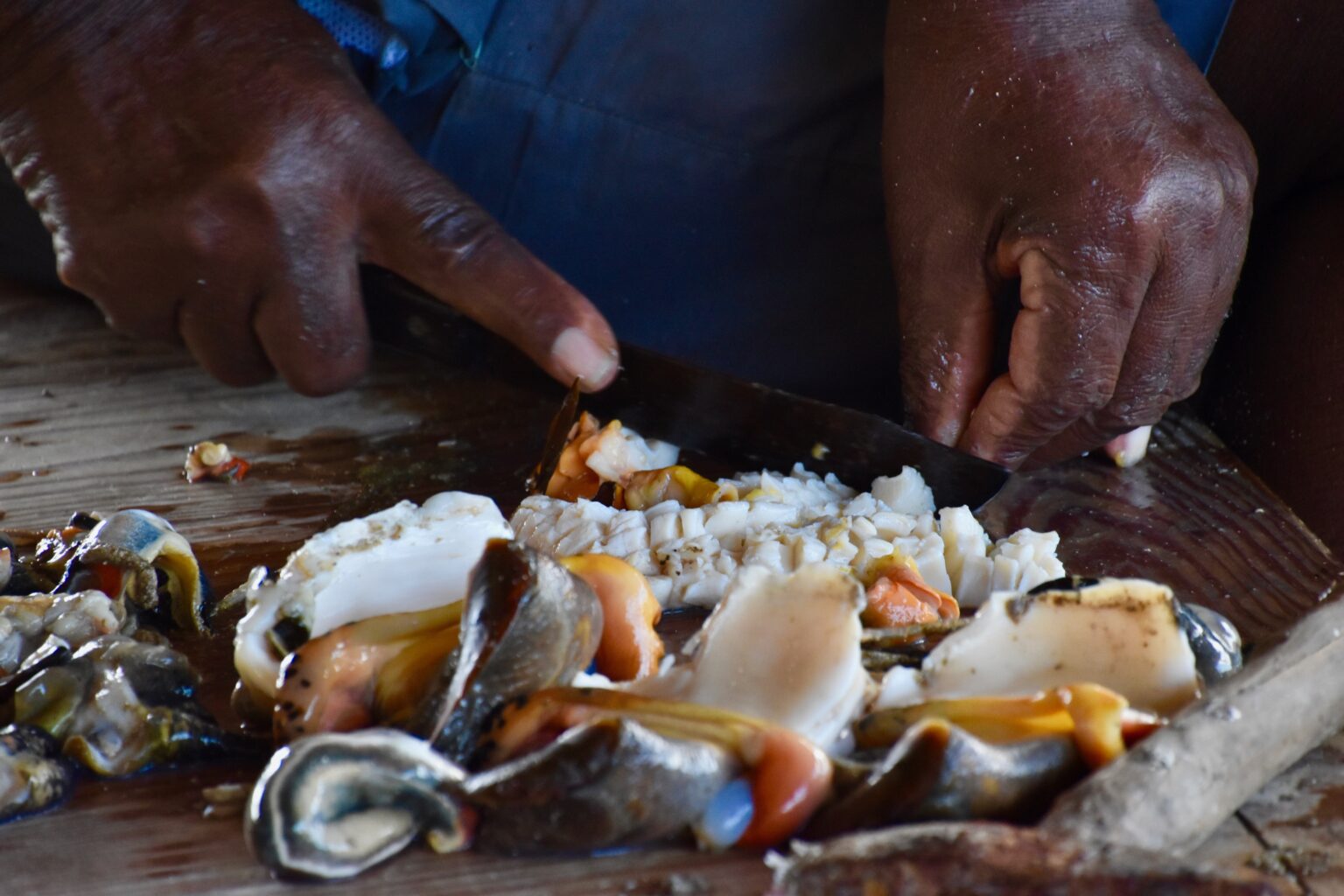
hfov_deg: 4.6
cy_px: 448
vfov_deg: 3.1
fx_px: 16799
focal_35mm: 450
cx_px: 672
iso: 1250
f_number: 6.3
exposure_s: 1/160
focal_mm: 300
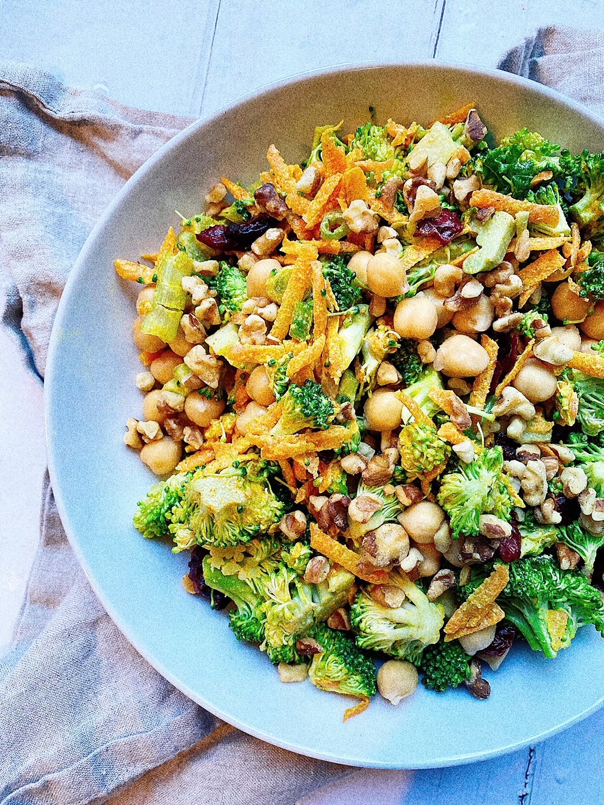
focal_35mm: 26
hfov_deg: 53.1
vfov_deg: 67.3
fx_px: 605
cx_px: 302
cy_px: 402
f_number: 1.8
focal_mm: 4.25
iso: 200
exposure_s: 1/60
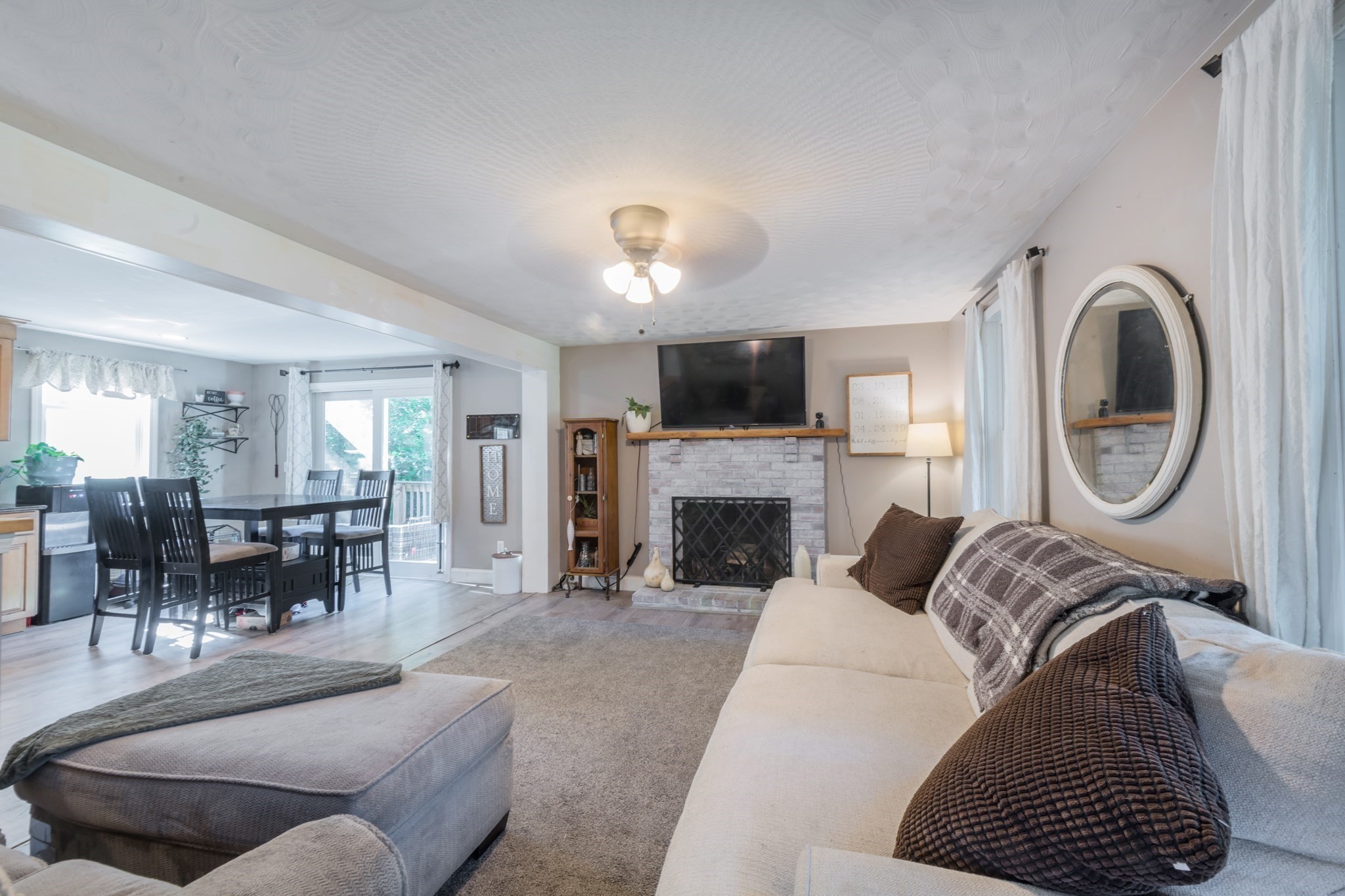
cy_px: 448
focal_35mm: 14
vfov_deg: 81.2
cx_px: 672
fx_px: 523
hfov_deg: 104.3
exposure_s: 2.5
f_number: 16
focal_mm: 14
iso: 100
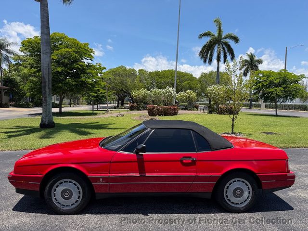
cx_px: 154
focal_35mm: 24
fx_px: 214
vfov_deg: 56.8
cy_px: 116
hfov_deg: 71.6
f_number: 1.78
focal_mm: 6.76
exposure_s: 1/3425
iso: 80
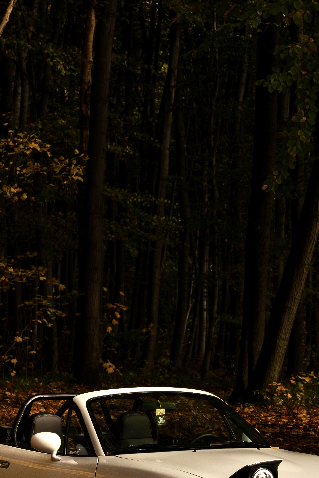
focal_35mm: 134
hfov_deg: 10.2
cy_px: 343
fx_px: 1781
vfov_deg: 15.3
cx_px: 165
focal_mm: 70
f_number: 8
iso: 2000
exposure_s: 1/2000
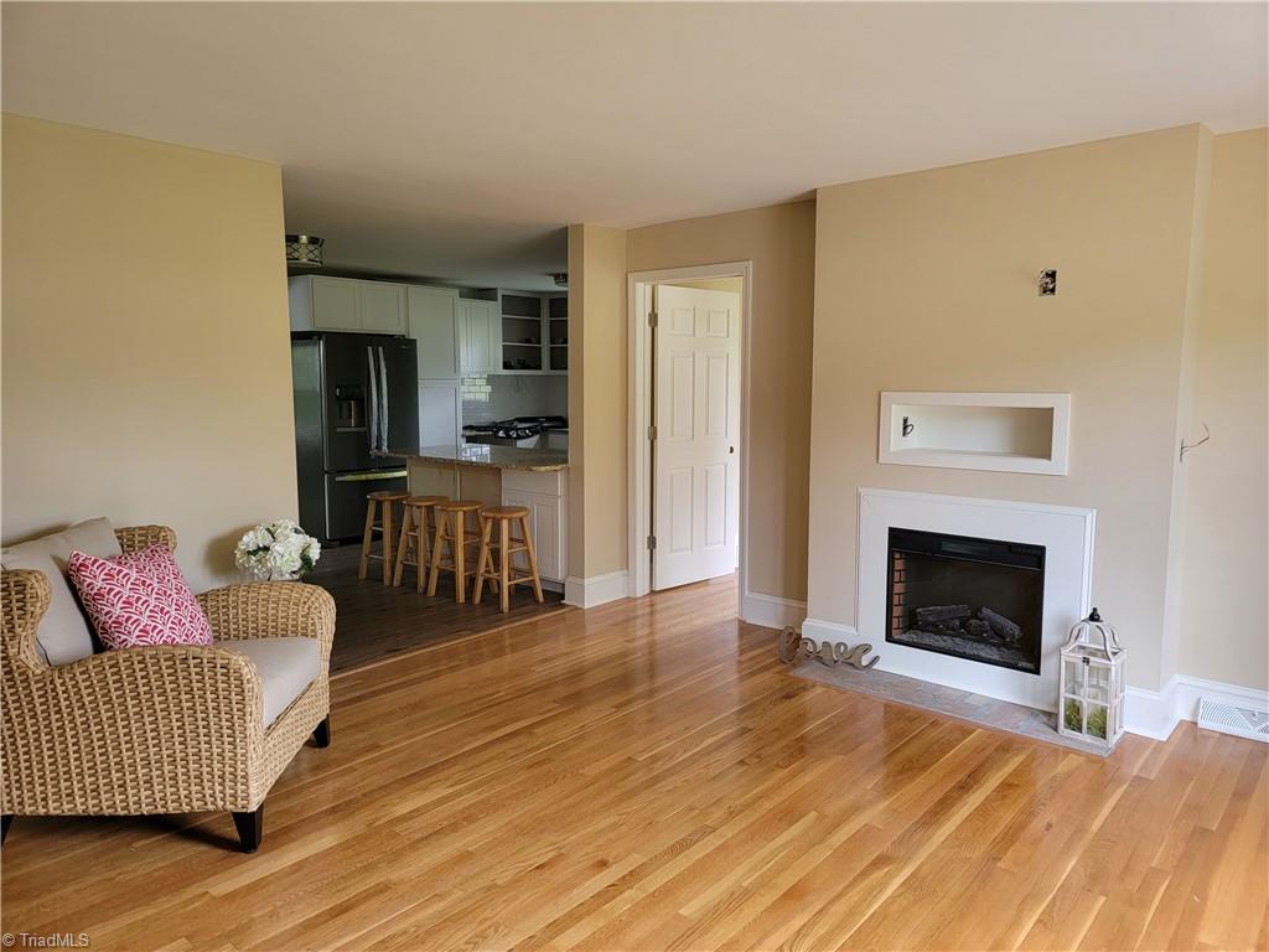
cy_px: 476
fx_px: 880
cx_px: 634
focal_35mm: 24
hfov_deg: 71.6
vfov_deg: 56.8
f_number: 1.8
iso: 250
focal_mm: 6.7
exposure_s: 1/119
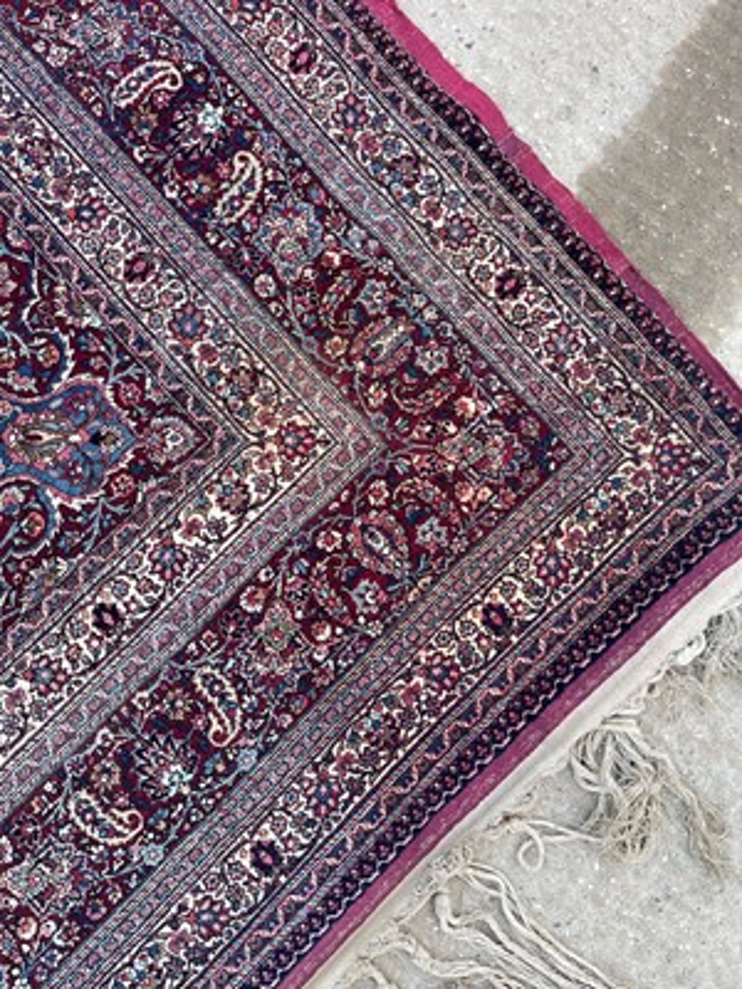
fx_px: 715
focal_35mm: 25
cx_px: 371
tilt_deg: -85.6
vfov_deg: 69.4
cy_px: 494
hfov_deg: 54.9
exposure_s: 1/121
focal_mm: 5.1
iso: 64
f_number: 1.6
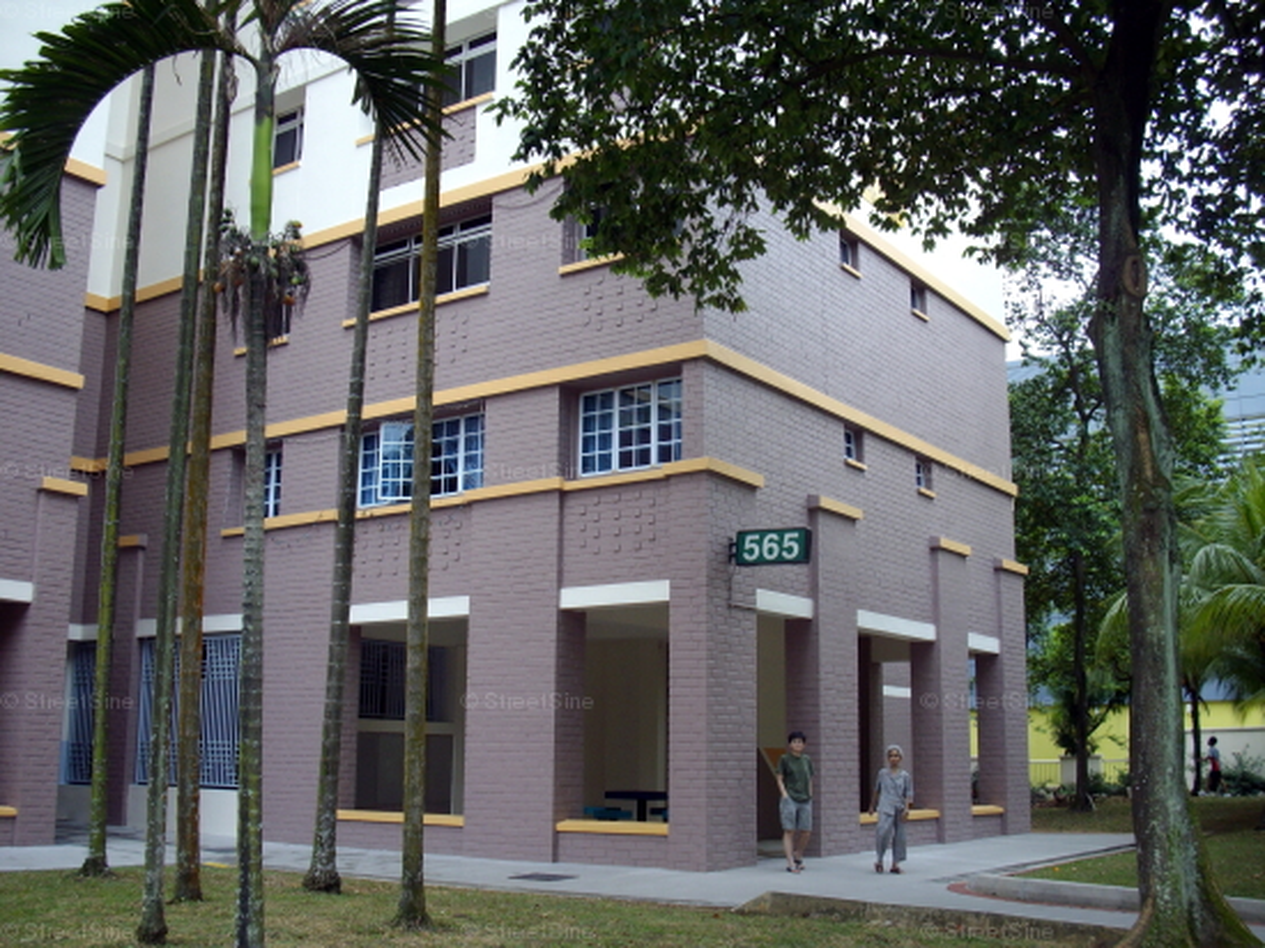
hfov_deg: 50.2
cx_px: 632
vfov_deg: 38.6
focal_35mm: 37
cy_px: 474
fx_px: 1352
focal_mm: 6.2
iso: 80
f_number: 2.8
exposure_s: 1/200
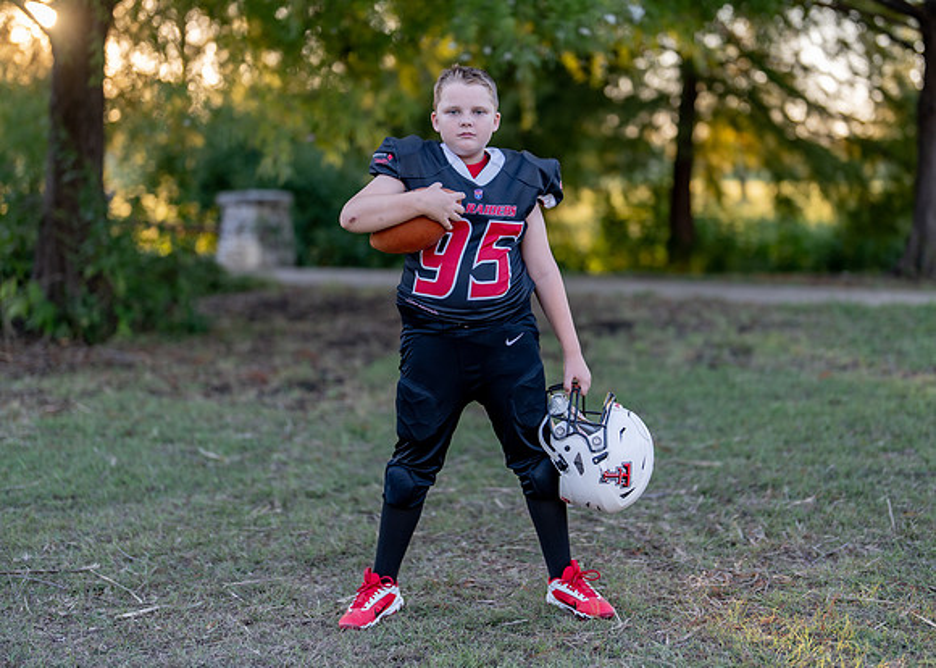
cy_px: 278
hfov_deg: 31.4
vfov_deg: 22.7
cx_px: 504
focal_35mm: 63
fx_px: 1665
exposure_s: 1/500
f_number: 1.2
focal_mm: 50
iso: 100
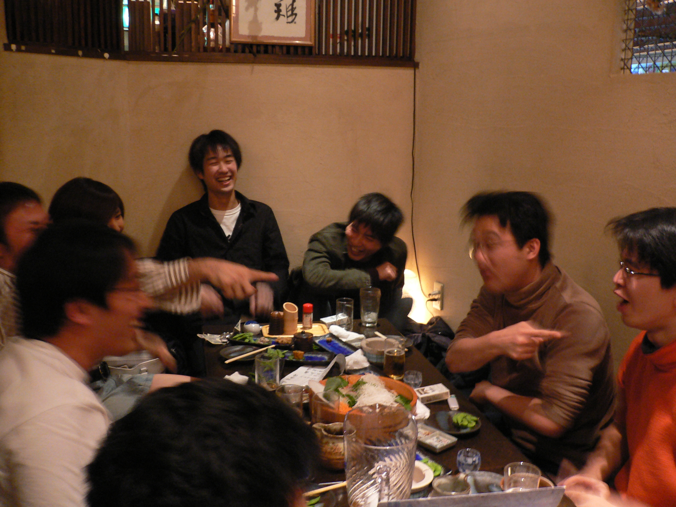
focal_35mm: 35
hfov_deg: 52.6
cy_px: 254
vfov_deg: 40.7
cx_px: 338
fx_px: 683
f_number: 2.8
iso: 200
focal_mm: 5.8
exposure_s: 1/8
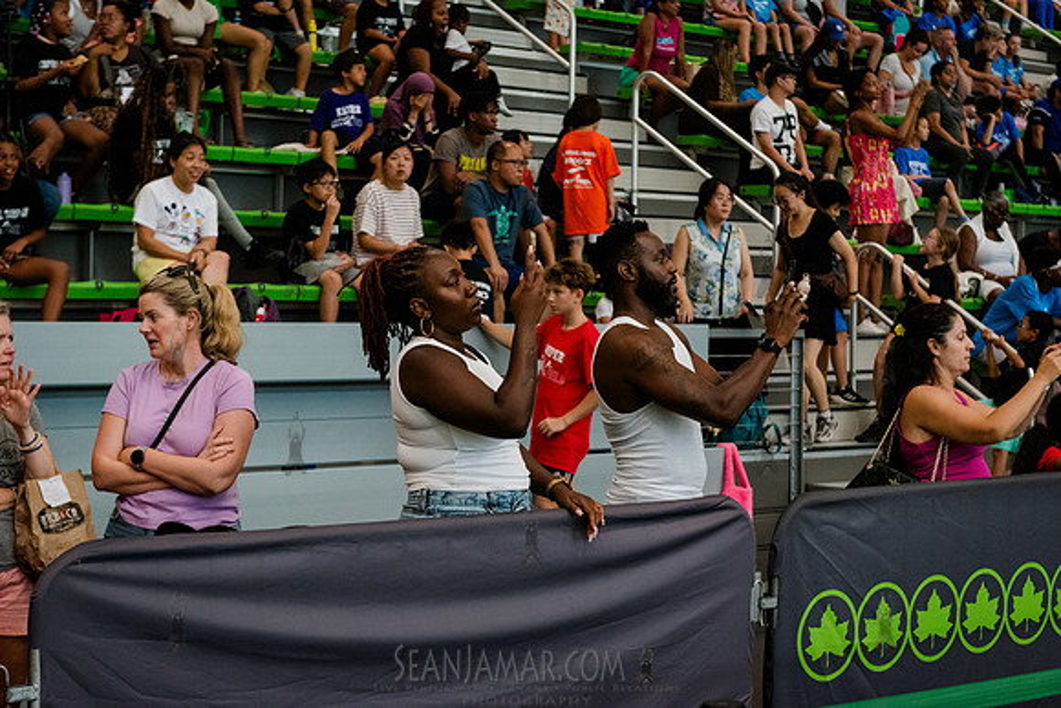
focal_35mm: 70
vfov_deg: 19.5
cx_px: 530
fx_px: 2063
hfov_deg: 28.8
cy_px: 354
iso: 6400
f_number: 4
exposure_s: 1/1250
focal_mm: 70
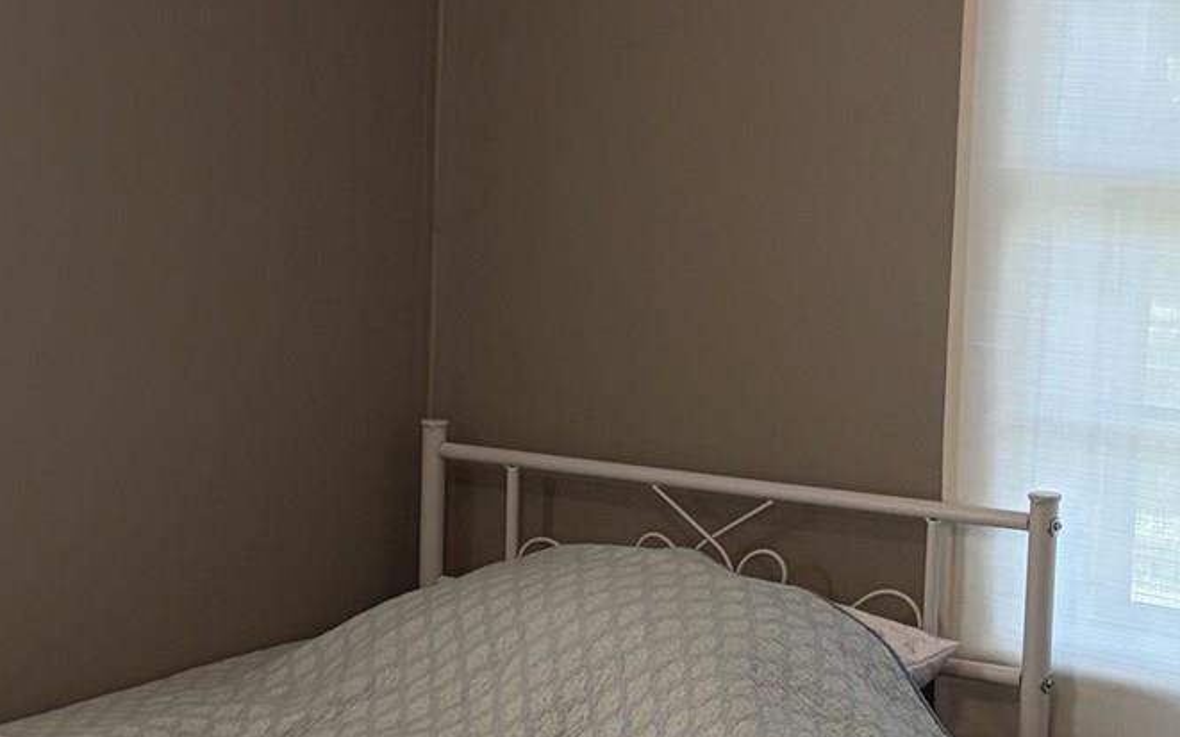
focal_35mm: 96
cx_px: -45
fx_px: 3087
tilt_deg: -8.2
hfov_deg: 20.8
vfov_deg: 13.6
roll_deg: -0.8
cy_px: 451
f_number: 1.6
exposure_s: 1/120
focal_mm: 5.96
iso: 125
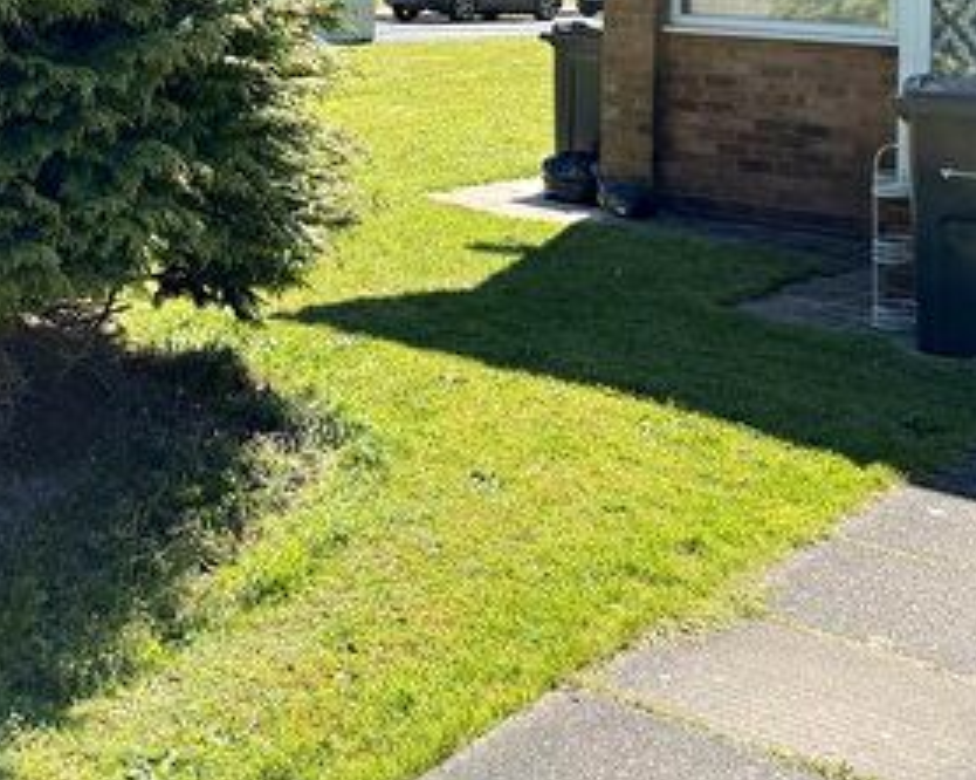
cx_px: 421
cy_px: -132
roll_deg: -2.4
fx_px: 1703
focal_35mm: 59
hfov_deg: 31.9
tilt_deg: +2.2
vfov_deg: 23.7
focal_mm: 6.76
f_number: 1.78
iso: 100
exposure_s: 1/2907
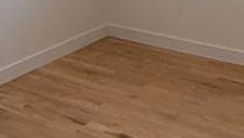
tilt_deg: -14.7
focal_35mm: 76
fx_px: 492
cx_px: 168
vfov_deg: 15.6
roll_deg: +1.5
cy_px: -11
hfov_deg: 27.6
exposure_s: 1/120
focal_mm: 2.22
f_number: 2.2
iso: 250
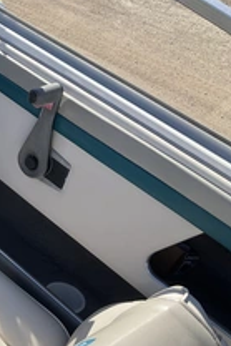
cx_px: -98
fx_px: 557
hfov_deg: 20.6
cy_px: 178
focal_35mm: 58
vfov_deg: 34.5
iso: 25
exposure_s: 1/1311
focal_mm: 3
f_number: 1.8
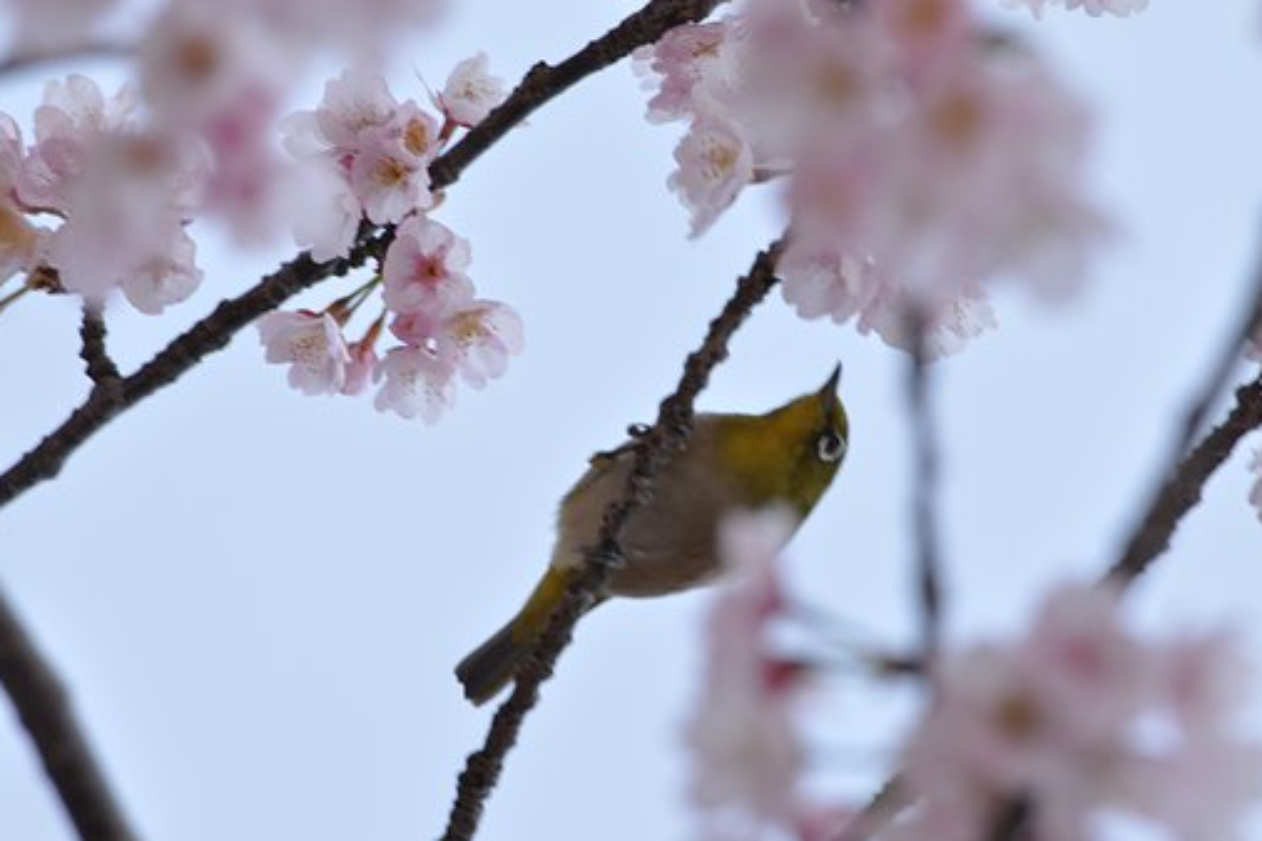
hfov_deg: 4.5
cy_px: 420
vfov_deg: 3.0
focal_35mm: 454
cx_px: 632
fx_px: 15914
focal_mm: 300
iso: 200
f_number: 16
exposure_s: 1/90
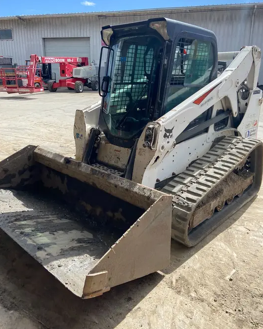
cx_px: 130
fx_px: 272
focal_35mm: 28
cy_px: 151
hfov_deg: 51.6
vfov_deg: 62.1
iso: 32
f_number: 1.8
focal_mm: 4.25
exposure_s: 1/2066
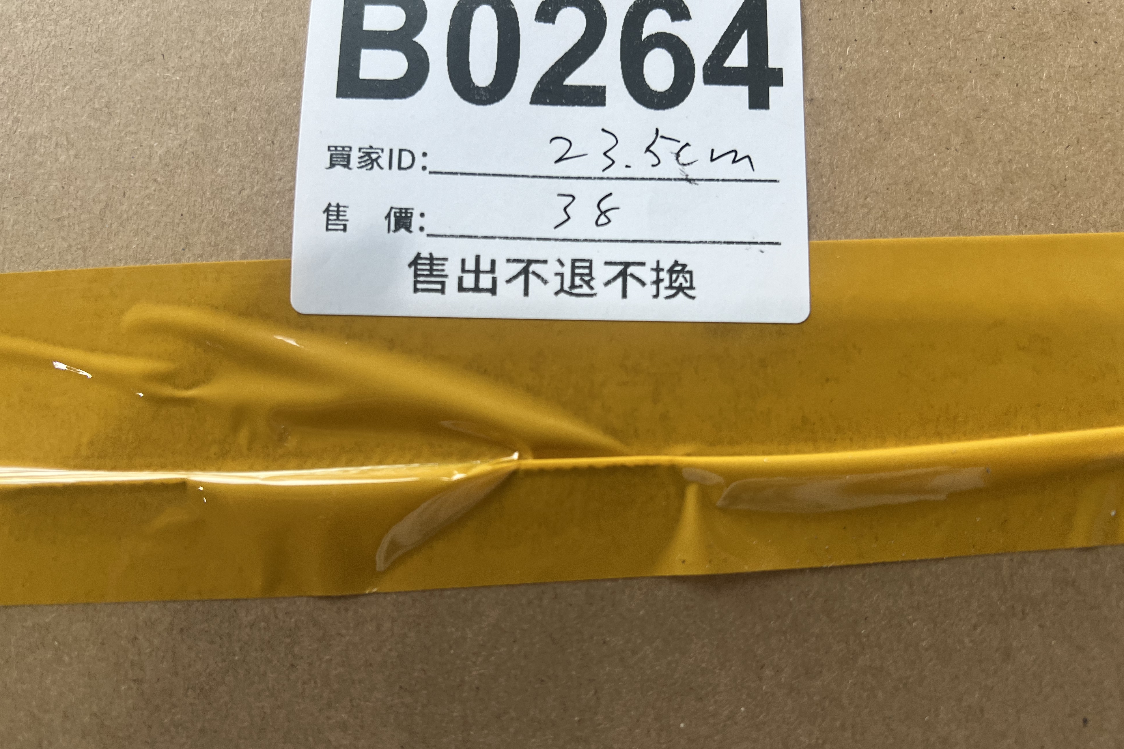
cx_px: 552
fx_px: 874
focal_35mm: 28
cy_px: 353
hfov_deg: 65.5
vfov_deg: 46.4
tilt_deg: -74.6
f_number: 1.5
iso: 100
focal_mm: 5.7
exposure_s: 1/121
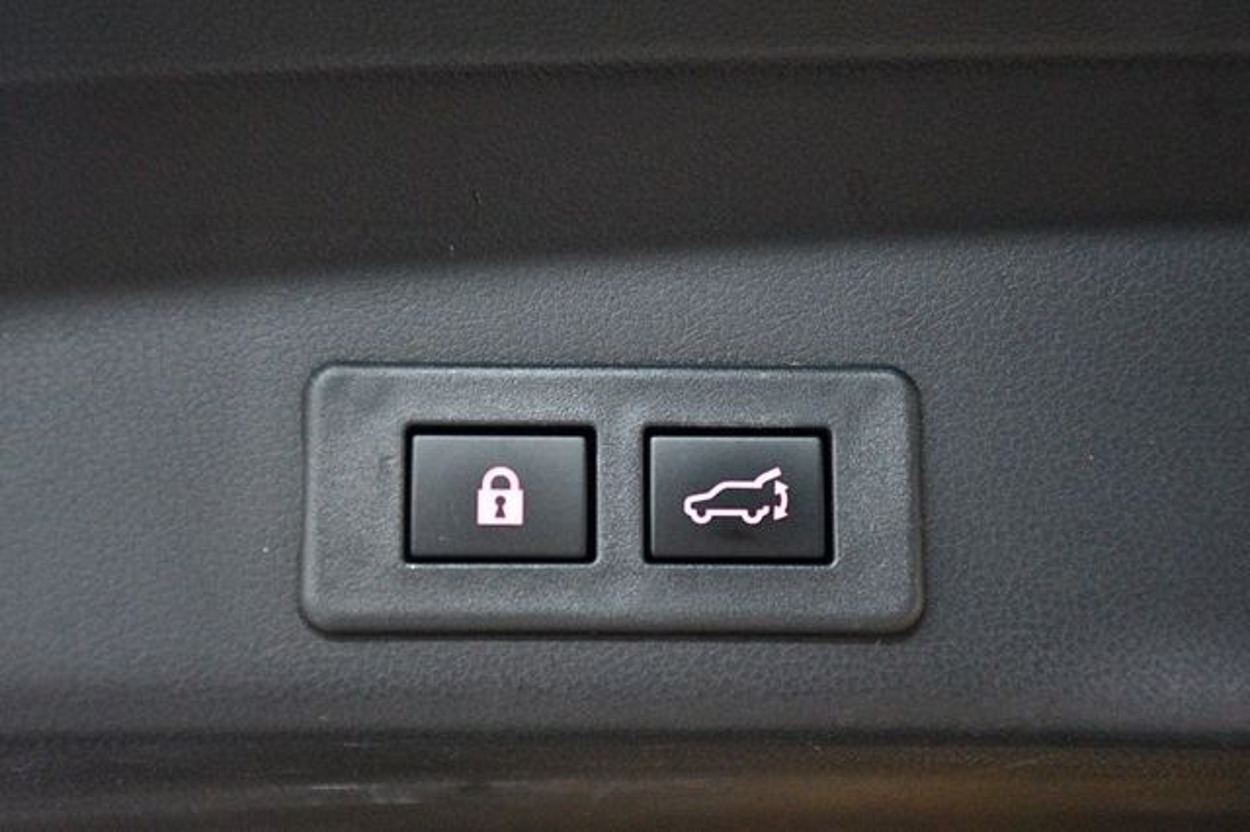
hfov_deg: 27.0
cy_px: 416
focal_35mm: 75
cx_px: 625
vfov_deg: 18.2
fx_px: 2603
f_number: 4.8
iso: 9000
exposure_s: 1/60
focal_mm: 50
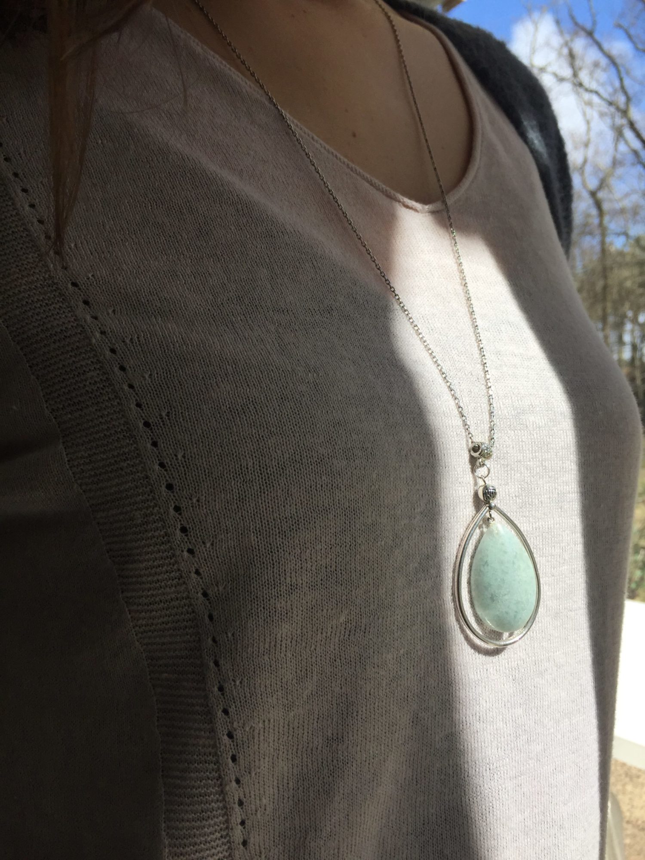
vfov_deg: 61.7
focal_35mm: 29
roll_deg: +4.6
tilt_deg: +0.4
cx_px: 322
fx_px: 720
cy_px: 430
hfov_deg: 48.2
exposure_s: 1/964
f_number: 2.2
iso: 32
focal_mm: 4.15
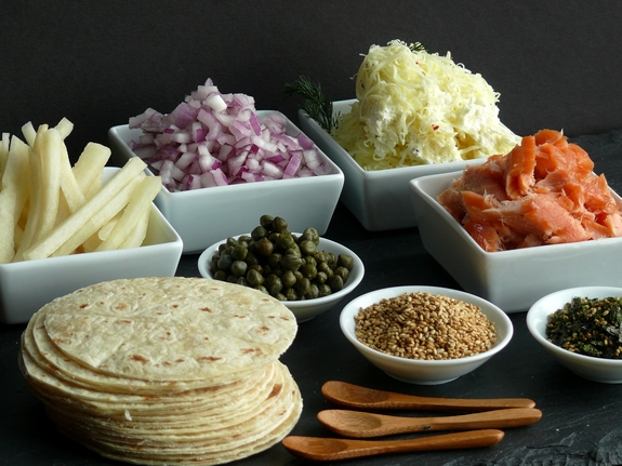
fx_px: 2982
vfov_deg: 8.9
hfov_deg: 11.9
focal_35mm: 166
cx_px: 311
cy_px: 233
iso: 100
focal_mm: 35
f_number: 4
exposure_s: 1/125
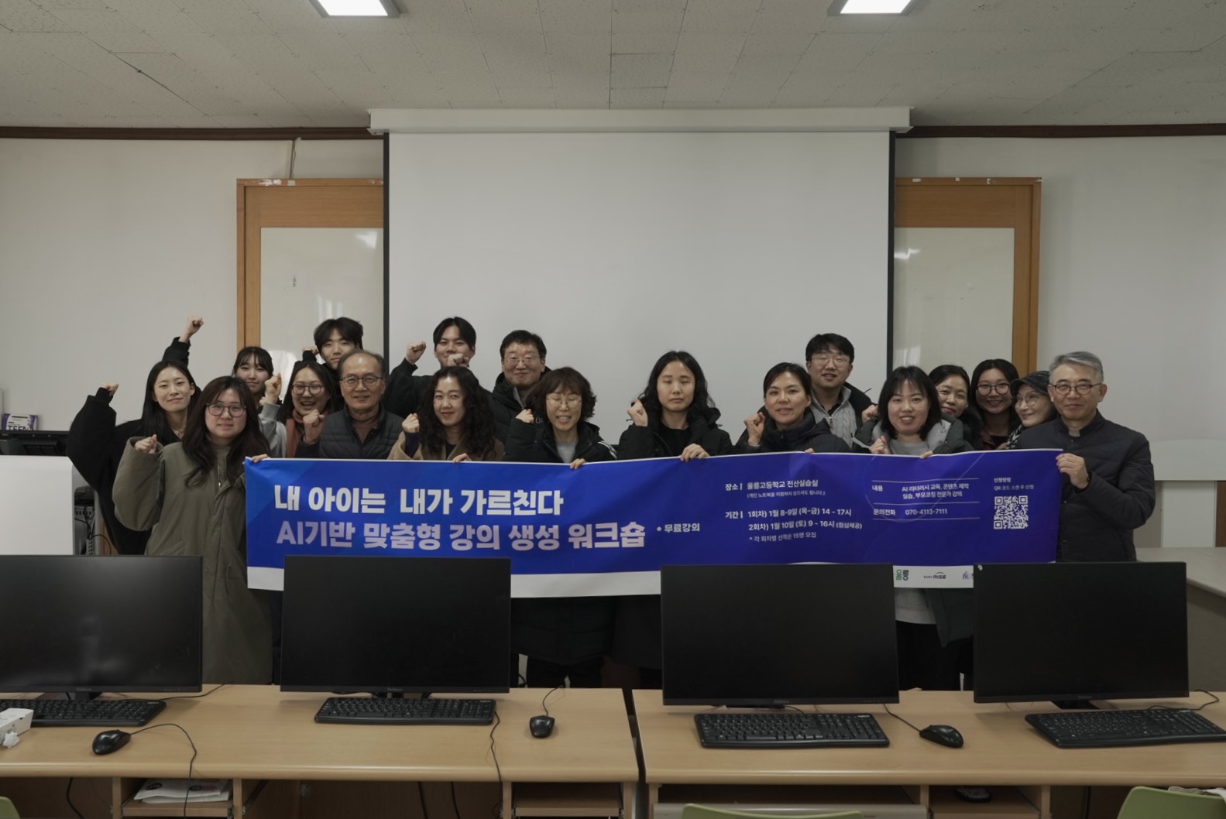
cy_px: 410
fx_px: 1022
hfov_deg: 61.9
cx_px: 613
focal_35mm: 30
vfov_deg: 43.7
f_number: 7.1
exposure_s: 1/60
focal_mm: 30
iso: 800
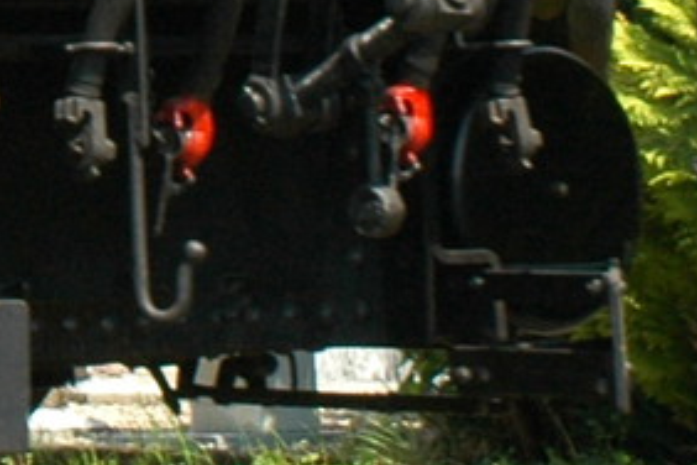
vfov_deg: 4.3
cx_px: -776
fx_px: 6125
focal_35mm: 316
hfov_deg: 6.3
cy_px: -676
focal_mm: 31
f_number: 9
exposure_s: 1/250
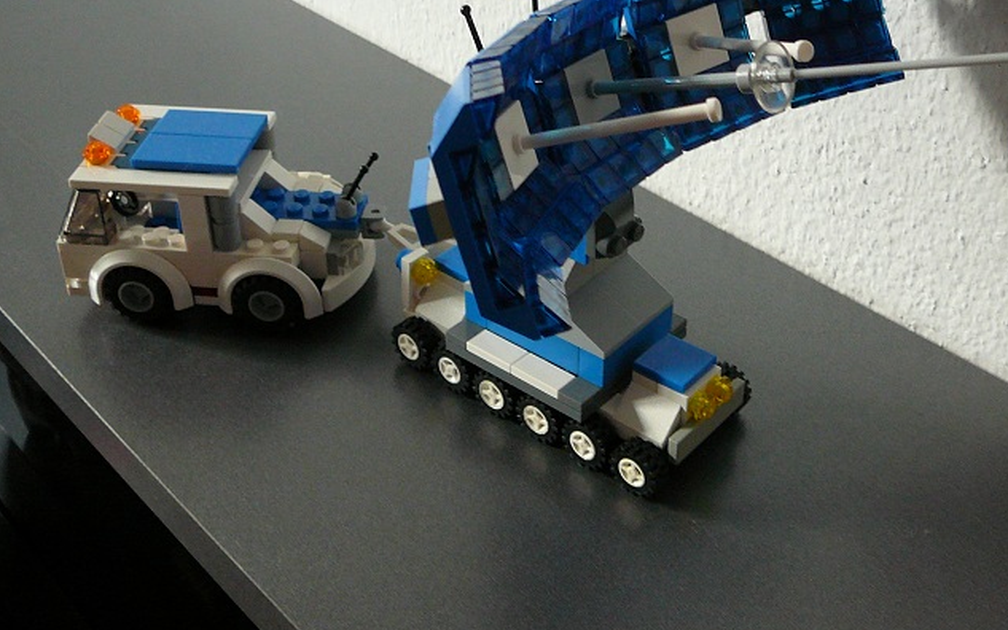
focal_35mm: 45
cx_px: 583
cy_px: 202
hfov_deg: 44.2
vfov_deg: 28.4
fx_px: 1237
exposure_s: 1/25
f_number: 2.8
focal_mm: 5.2
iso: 200
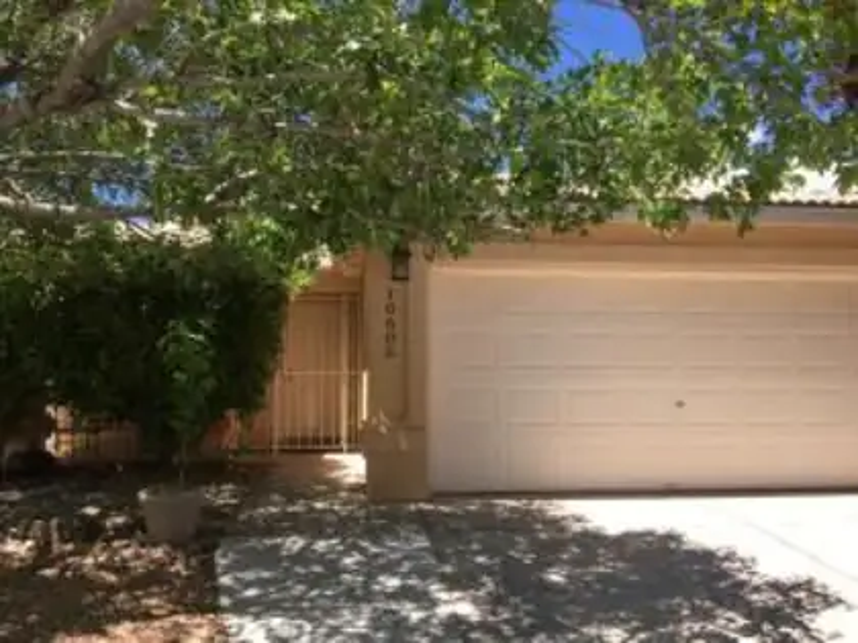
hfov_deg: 61.7
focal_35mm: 29
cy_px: 322
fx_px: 719
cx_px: 429
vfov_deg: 48.2
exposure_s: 1/630
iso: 25
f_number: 2.2
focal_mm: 4.15
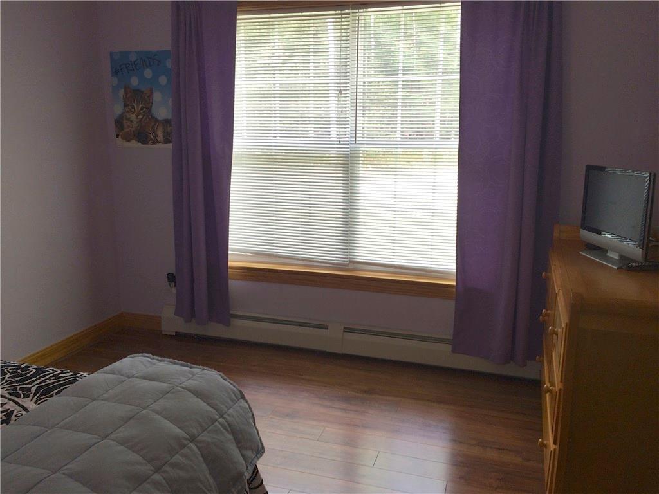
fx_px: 552
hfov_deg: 61.7
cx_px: 330
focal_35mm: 29
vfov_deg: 48.2
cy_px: 247
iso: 50
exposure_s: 1/60
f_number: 2.2
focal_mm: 4.15
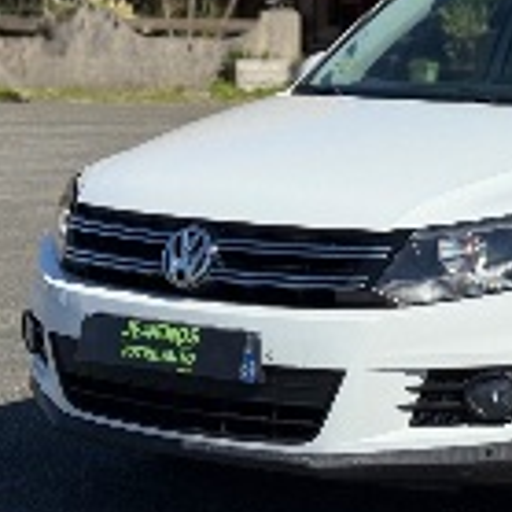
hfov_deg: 13.5
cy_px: 280
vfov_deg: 13.7
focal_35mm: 127
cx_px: 556
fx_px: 2125
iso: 100
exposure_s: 1/11364
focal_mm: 6.76
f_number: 1.78
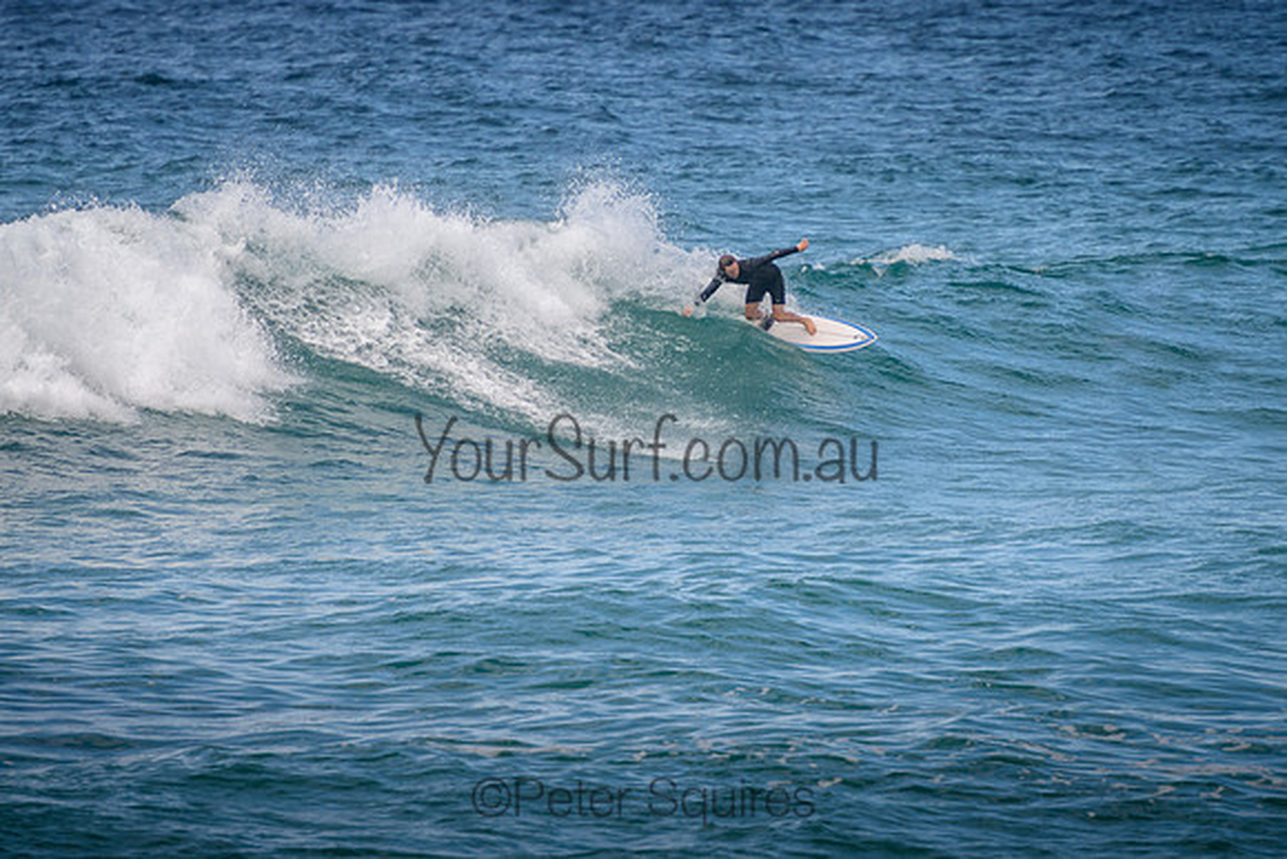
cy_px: 287
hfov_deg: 3.8
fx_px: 19643
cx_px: 765
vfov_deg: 2.5
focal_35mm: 549
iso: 450
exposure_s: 1/2000
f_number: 5.6
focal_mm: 400
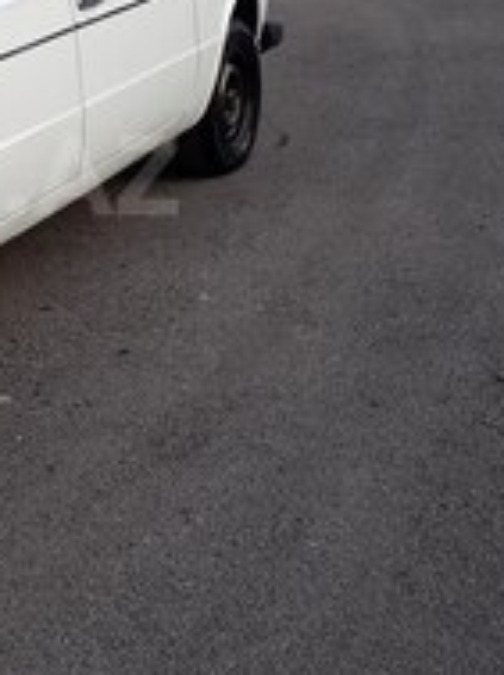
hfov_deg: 19.5
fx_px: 1383
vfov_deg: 27.1
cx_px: -97
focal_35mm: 71
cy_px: 175
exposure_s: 1/256
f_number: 1.9
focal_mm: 3.6
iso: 40
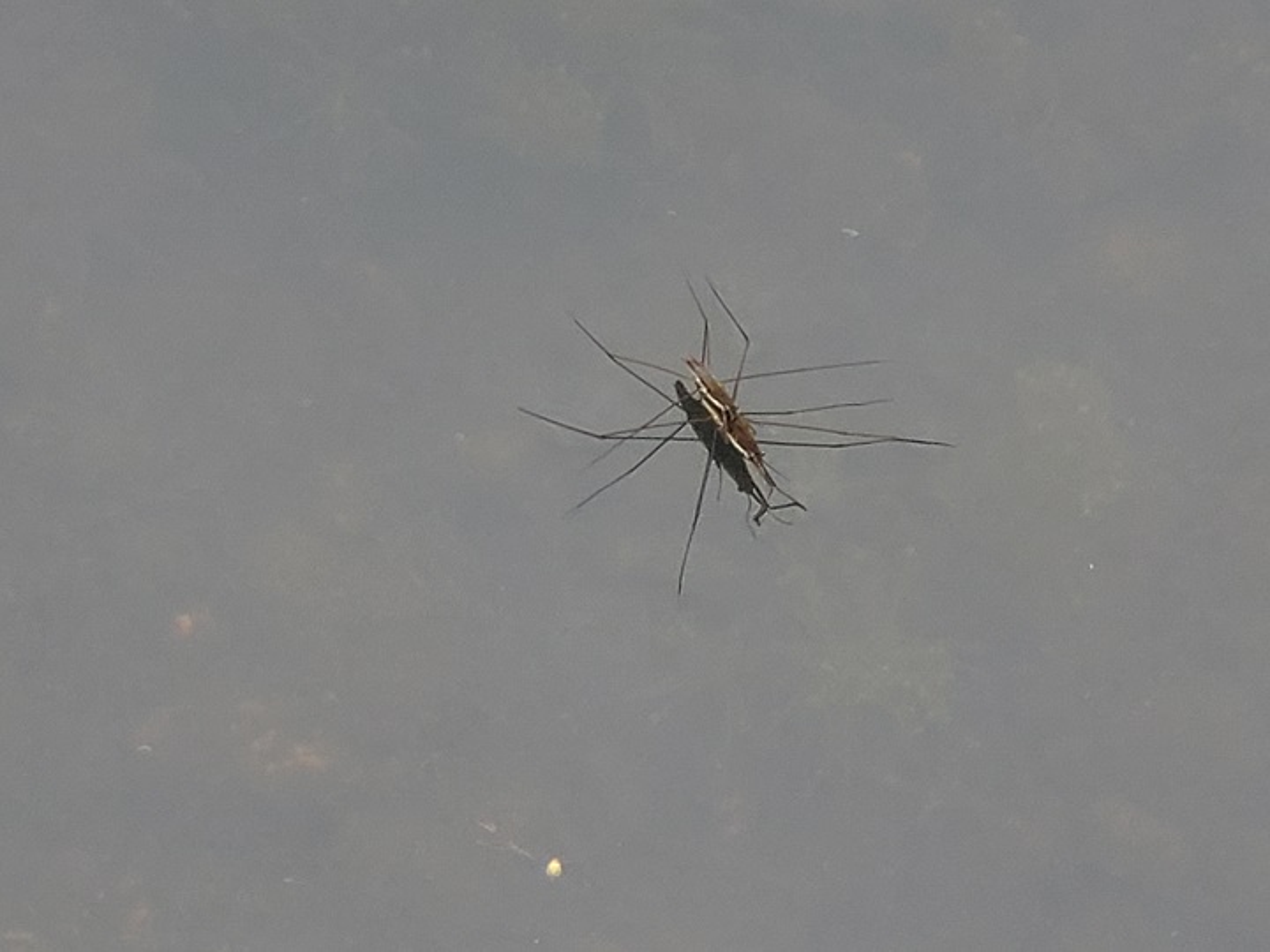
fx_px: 1908
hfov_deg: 36.8
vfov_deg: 28.0
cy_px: 476
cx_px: 635
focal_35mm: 52
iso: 50
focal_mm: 6
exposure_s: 1/138
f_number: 2.4
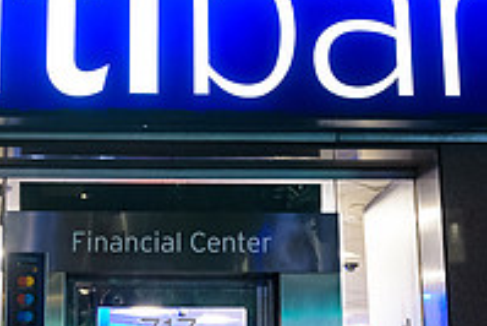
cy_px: 227
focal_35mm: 70
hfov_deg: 28.7
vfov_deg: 19.4
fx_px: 948
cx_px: 171
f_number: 3.2
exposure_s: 1/50
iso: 1600
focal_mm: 24
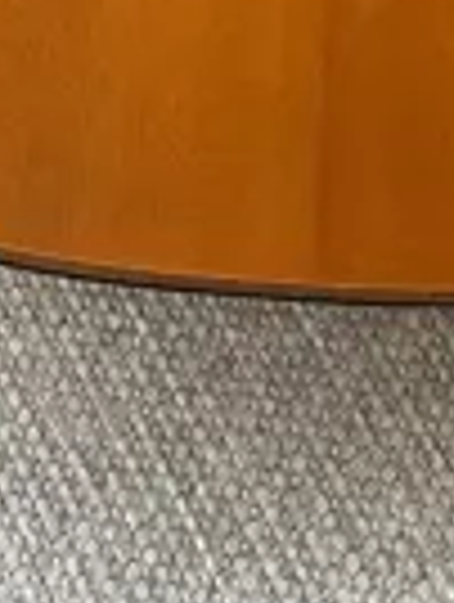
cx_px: 544
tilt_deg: -52.2
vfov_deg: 7.6
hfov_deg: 7.5
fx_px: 3451
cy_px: -1652
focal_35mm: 198
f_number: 1.8
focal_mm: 4.25
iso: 64
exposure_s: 1/100
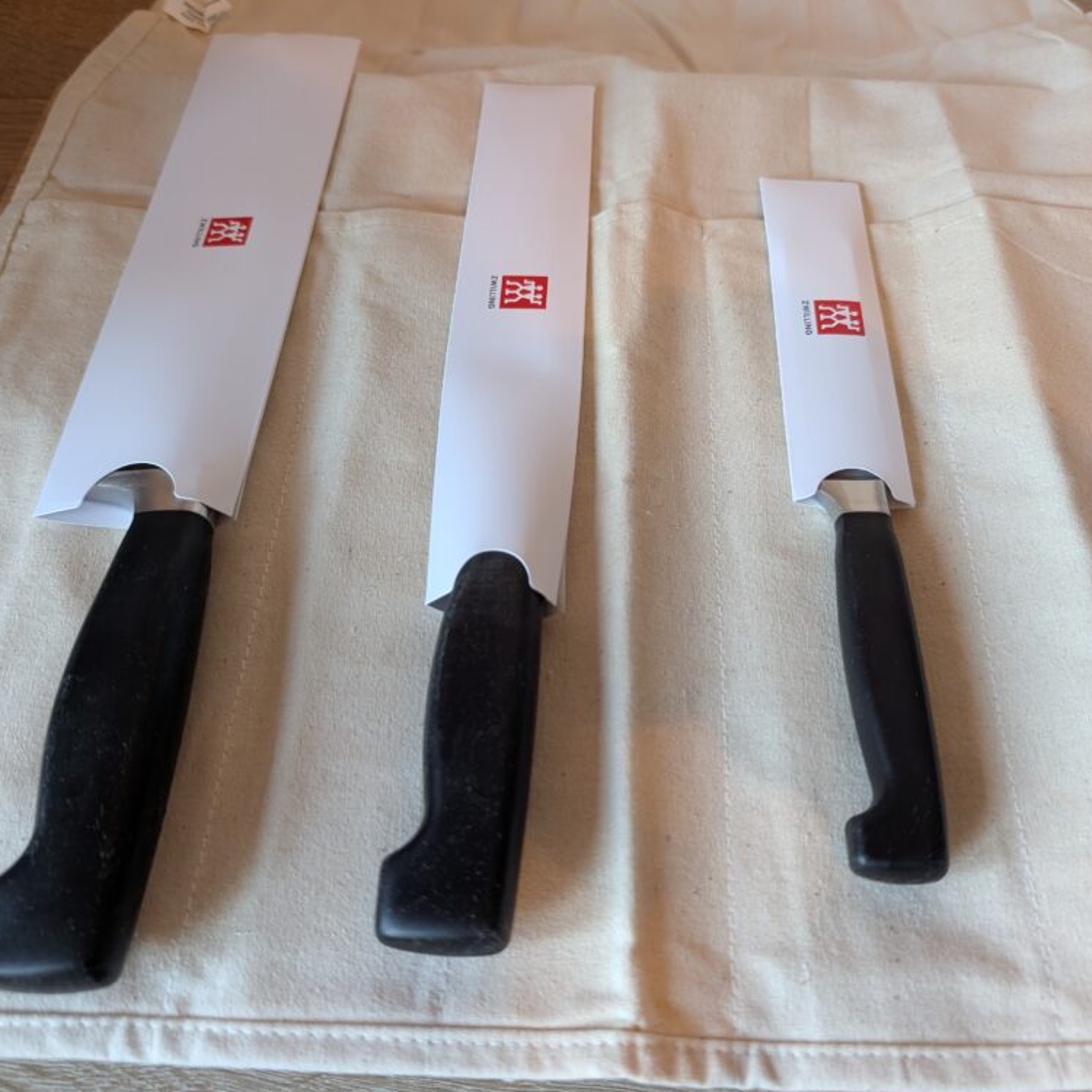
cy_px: 542
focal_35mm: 29
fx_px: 1035
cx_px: 561
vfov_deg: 55.6
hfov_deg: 55.6
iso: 103
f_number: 1.68
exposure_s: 1/33.3
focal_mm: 6.9
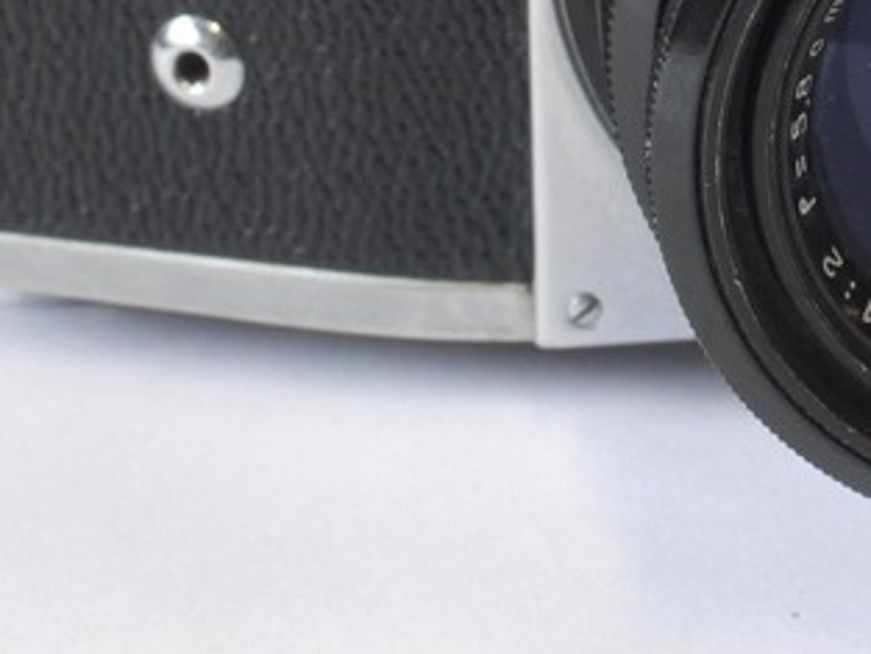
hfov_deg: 8.5
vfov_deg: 6.4
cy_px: -273
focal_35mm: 230
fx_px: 5789
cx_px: 985
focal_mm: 30
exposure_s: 1/40
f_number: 8
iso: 400
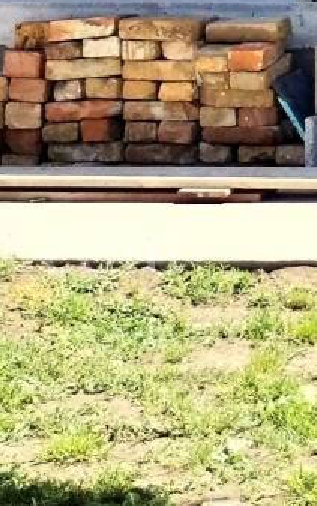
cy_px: -164
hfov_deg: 6.8
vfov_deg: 11.6
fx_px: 2416
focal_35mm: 175
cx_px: 912
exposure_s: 1/940
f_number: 1.8
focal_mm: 4.75
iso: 100
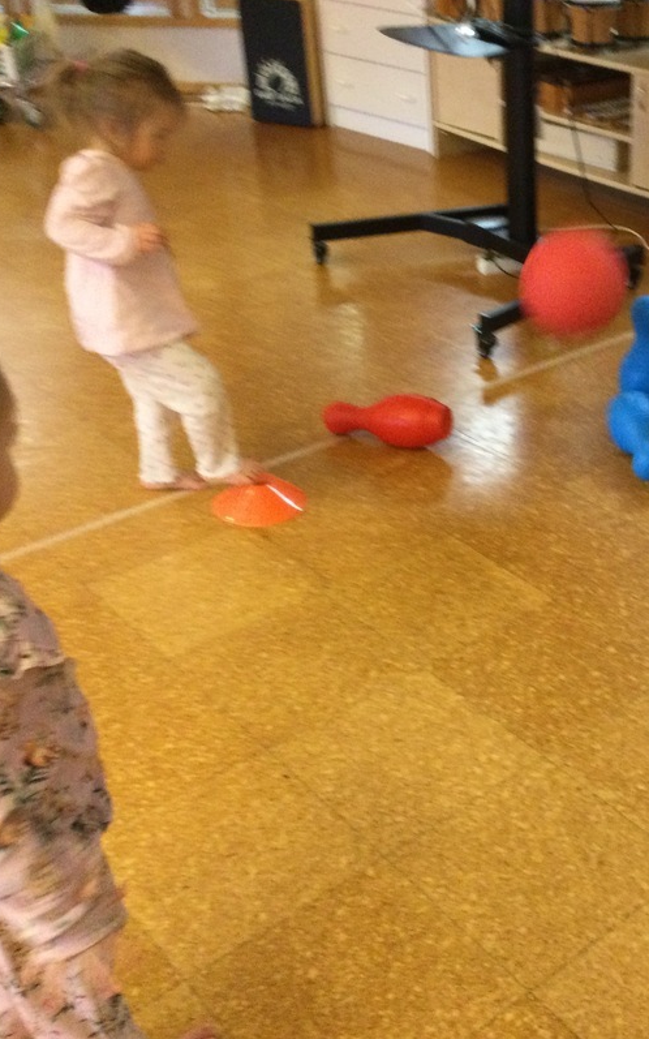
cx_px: 574
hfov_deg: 28.2
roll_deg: -1.8
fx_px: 1245
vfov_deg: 45.3
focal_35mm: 44
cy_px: 519
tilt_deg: -36.2
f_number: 2.4
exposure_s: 1/33
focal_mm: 3.3
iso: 200
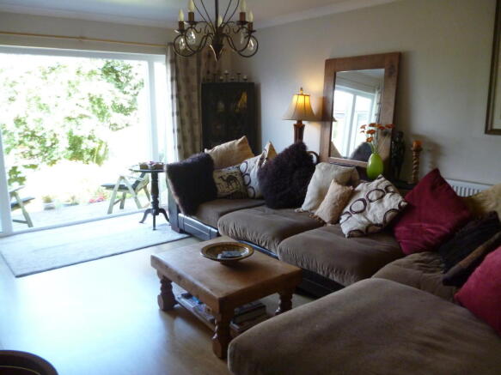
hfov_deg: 63.5
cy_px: 188
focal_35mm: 28
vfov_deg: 49.7
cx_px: 250
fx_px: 405
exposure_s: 1/60
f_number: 3.1
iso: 400
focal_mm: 5
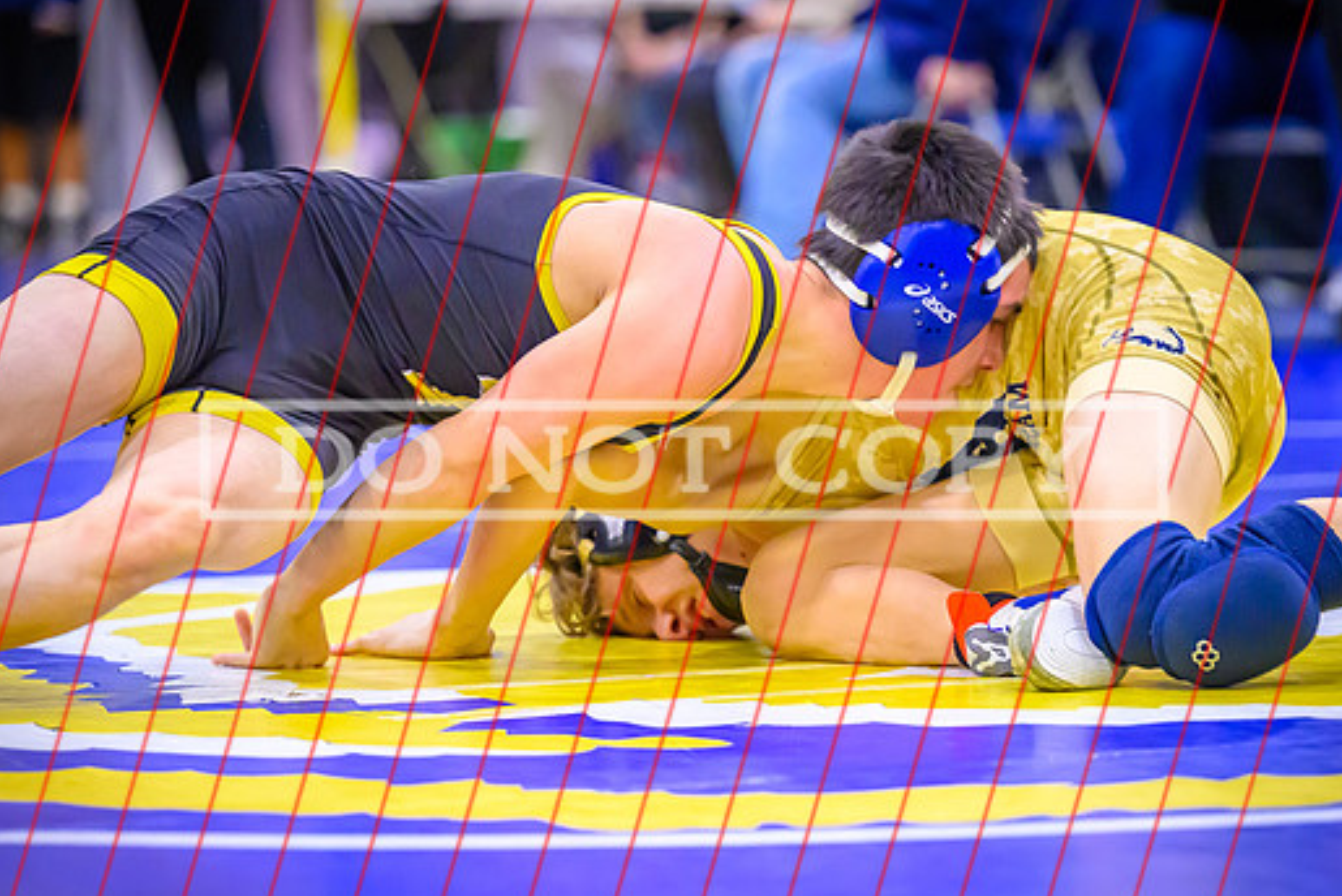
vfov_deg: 6.5
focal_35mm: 212
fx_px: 7907
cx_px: 670
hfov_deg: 9.7
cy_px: 478
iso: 6400
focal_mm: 140
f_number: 2.8
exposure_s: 1/640
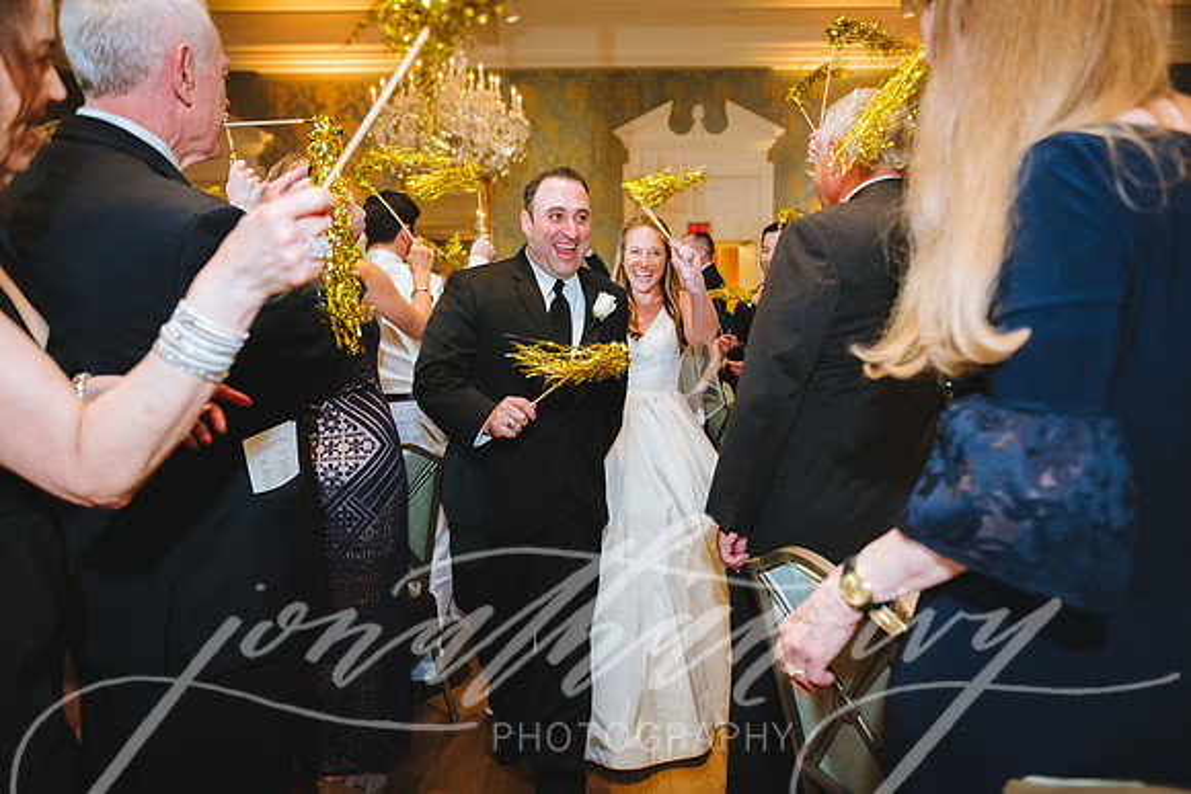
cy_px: 397
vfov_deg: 53.2
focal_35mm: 24
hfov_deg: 73.7
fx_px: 794
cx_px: 596
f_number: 2.8
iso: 3200
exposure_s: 1/125
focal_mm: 24
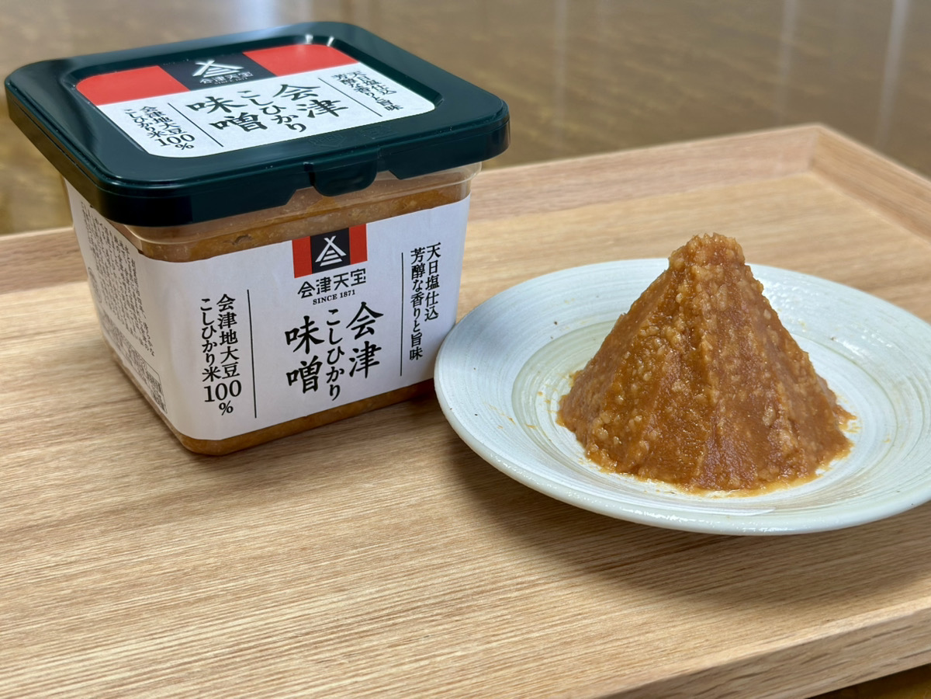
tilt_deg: -28.4
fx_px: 1291
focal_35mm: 48
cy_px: 350
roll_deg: -0.2
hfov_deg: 39.7
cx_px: 466
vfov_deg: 30.3
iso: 100
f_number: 1.78
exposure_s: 1/121
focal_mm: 6.86
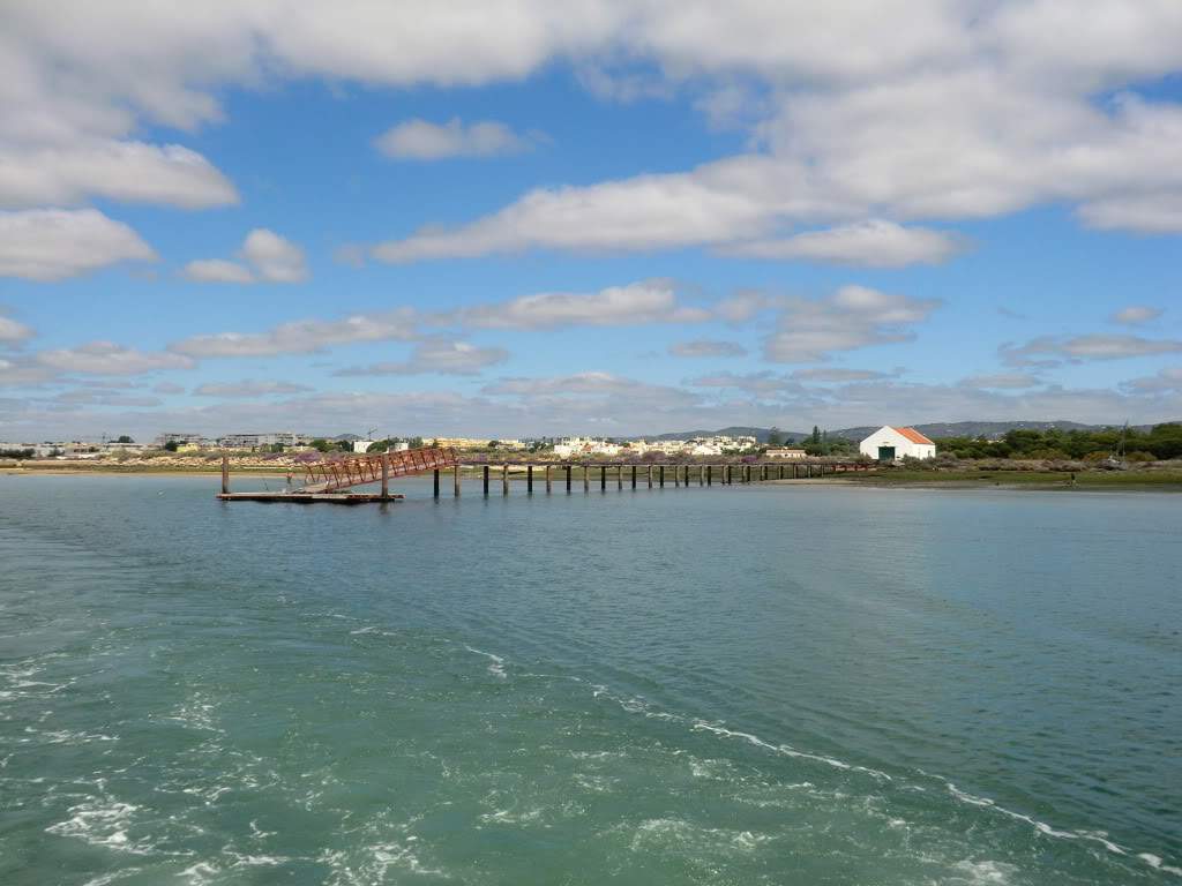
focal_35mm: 34
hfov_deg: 54.0
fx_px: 1161
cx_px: 591
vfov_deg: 41.8
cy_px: 443
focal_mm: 6.1
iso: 64
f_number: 8.4
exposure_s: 1/250
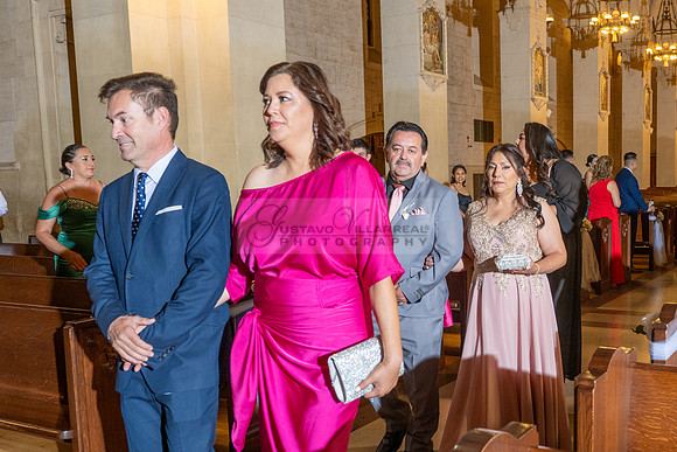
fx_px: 755
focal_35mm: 40
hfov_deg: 47.1
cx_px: 476
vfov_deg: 33.2
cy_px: 270
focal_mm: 24
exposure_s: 1/160
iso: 1000
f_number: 4.5
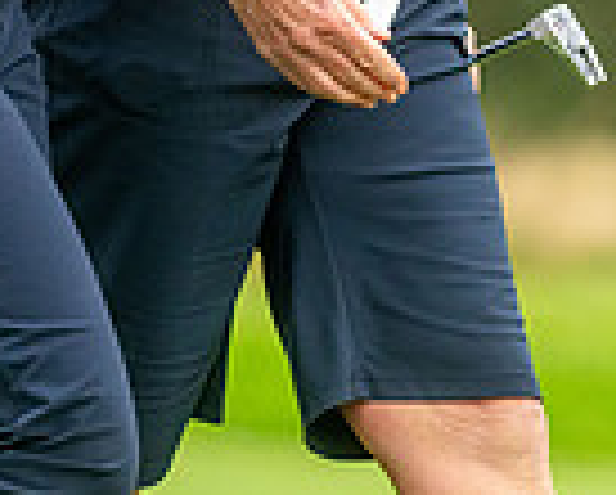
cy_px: -464
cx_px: 96
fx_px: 24118
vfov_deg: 1.2
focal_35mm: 1321
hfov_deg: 1.5
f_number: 4
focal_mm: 300
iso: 800
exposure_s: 1/1600
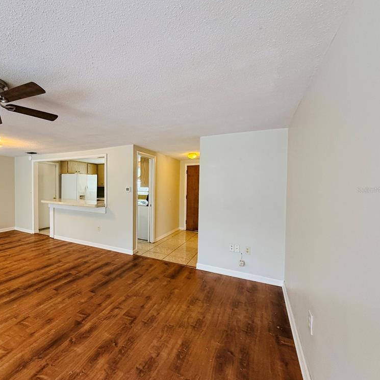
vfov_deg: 84.0
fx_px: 211
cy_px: 190
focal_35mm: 17
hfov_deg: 81.1
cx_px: 126
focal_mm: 2.22
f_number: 2.2
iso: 400
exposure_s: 1/98
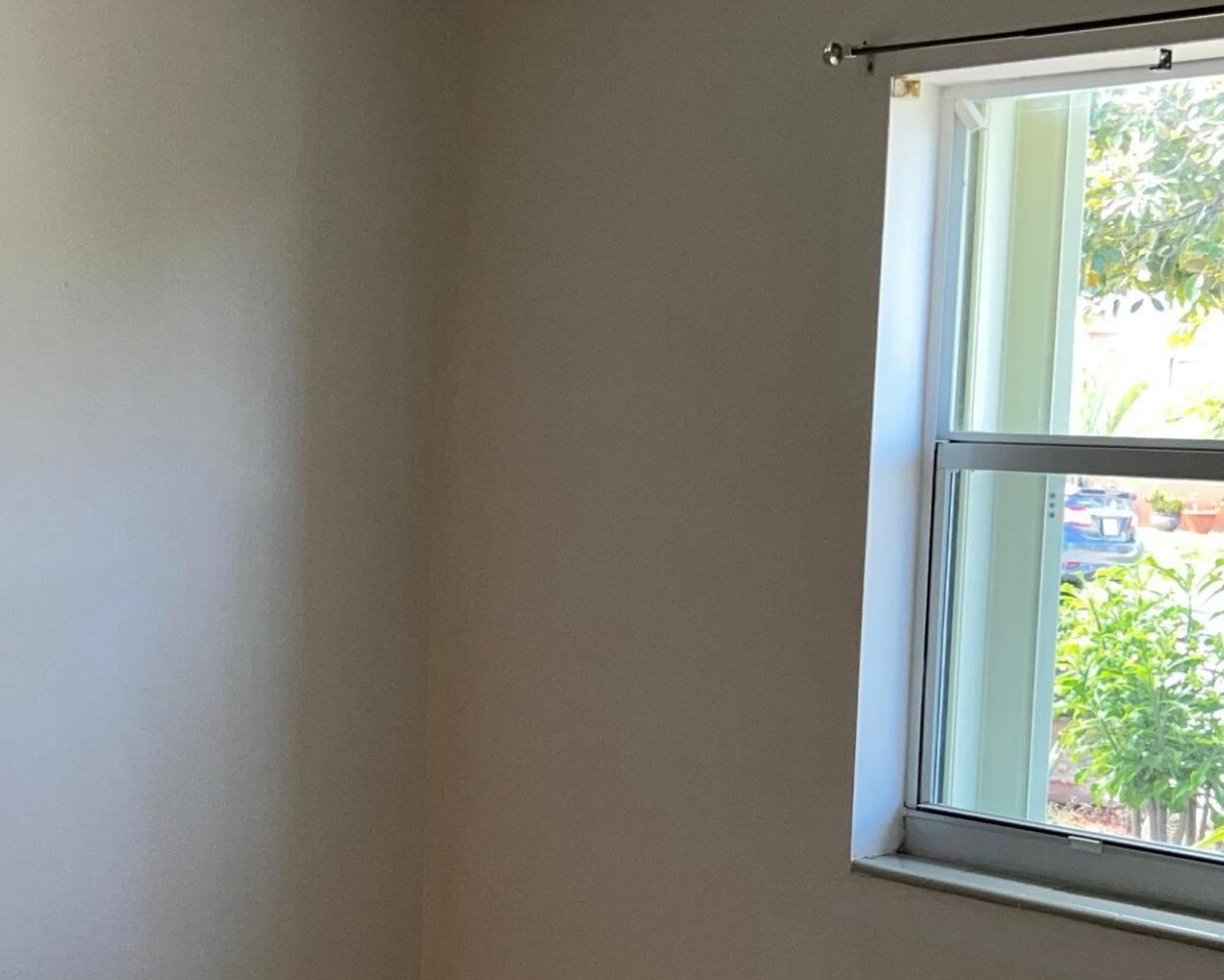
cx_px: 275
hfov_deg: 30.8
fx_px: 2174
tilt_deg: -5.3
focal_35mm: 60
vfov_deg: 25.3
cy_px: 613
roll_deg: -0.5
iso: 50
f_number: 1.5
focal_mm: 5.7
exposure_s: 1/125
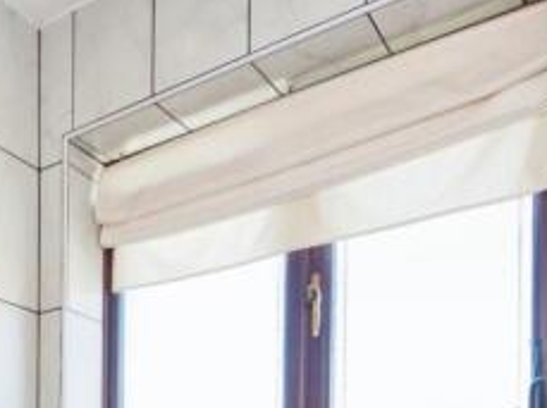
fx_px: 694
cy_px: 517
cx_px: 59
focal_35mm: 44
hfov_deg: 40.0
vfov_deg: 27.8
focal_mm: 16
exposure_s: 1/30
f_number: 9
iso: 400
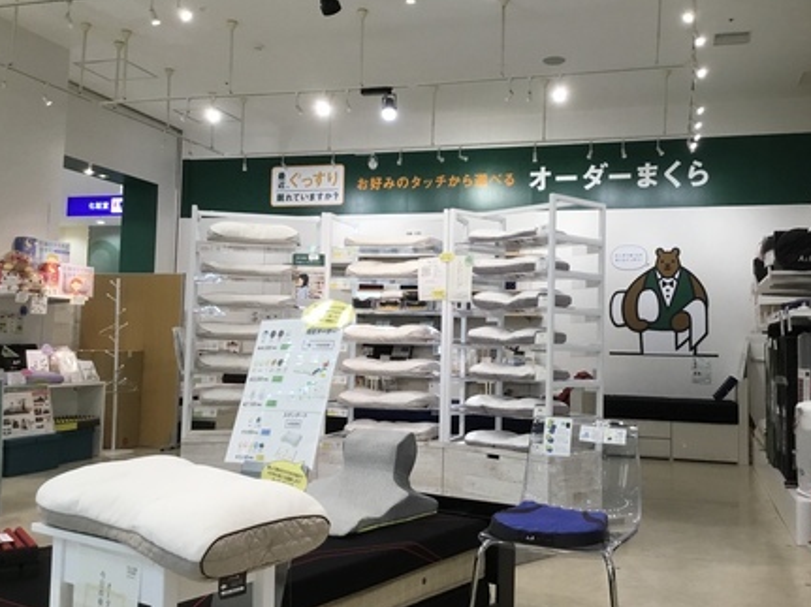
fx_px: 843
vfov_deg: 39.6
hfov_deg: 51.3
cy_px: 279
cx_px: 446
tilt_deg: +5.5
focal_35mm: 36
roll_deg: -1.2
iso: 40
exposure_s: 1/30
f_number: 2.4
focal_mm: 3.3
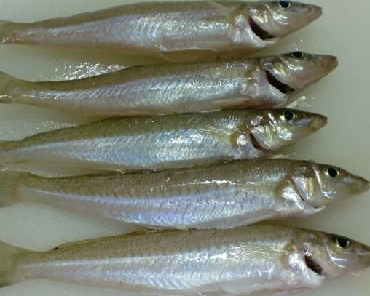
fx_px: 471
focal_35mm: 43
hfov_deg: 42.7
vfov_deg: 34.9
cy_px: 145
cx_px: 155
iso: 400
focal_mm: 6.3
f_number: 3.1
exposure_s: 1/60
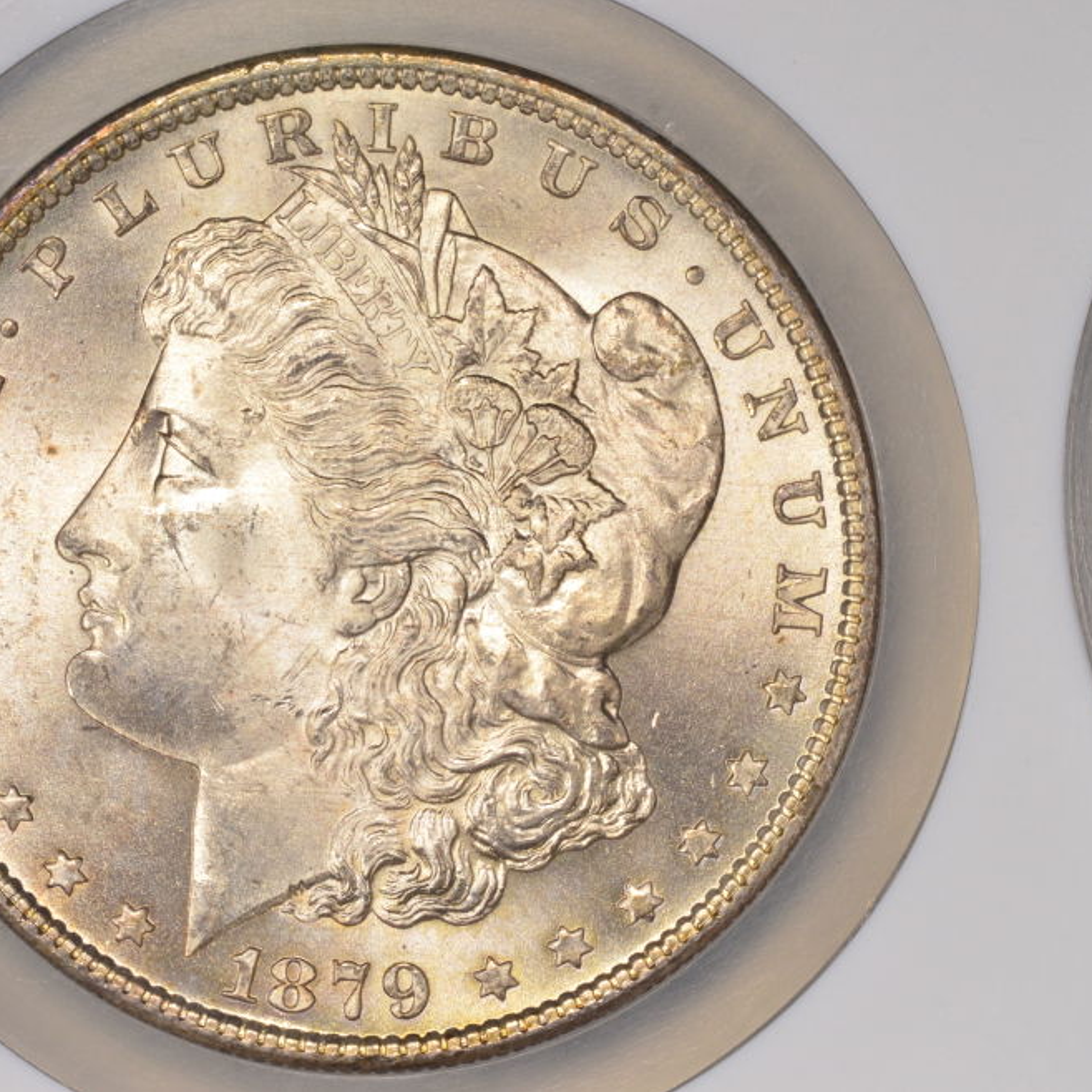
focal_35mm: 290
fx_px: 10350
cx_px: 349
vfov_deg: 6.0
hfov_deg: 6.0
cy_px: 548
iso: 400
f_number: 10
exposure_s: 1/25
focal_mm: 150
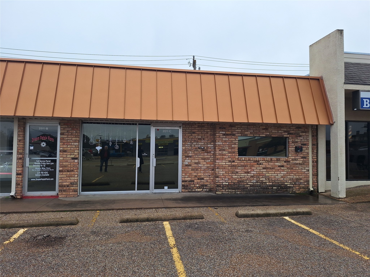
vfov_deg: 58.9
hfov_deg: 73.9
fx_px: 246
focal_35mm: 23
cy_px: 138
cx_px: 185
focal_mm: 5.54
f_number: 1.8
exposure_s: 1/473
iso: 40
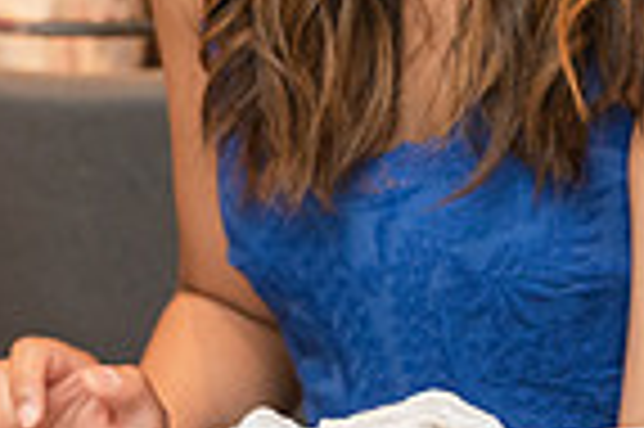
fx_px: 4378
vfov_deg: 5.6
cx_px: 1206
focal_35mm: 245
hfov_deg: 8.1
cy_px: -120
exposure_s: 1/160
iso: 2000
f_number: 4
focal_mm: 52
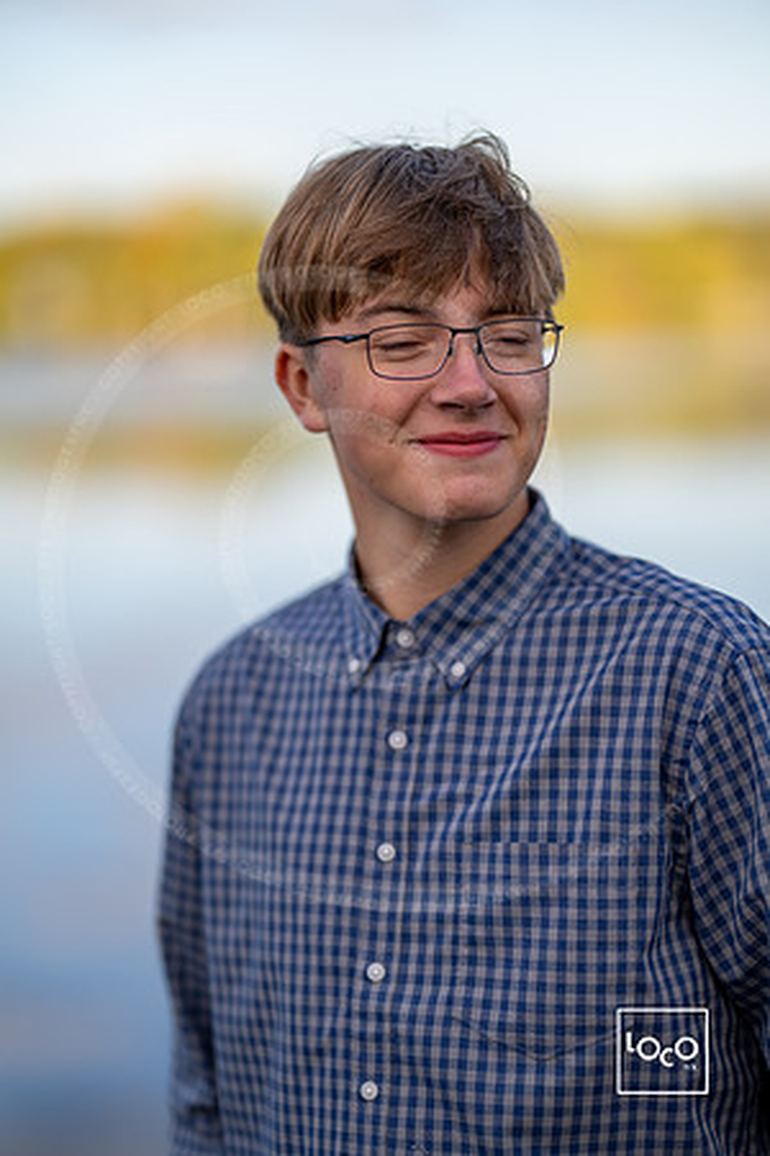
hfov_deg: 16.1
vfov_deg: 23.9
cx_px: 385
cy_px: 578
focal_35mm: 85
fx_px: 2727
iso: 100
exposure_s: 1/2000
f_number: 1.2
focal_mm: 85
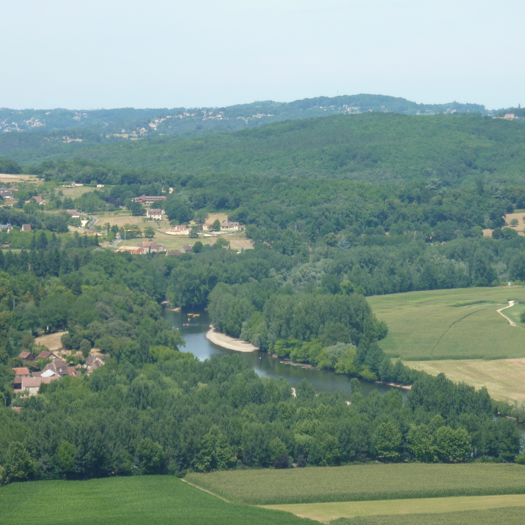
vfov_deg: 10.8
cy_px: 262
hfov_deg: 10.8
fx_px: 2780
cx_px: 279
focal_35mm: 162
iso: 80
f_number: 4.5
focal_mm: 22.5
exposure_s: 1/400
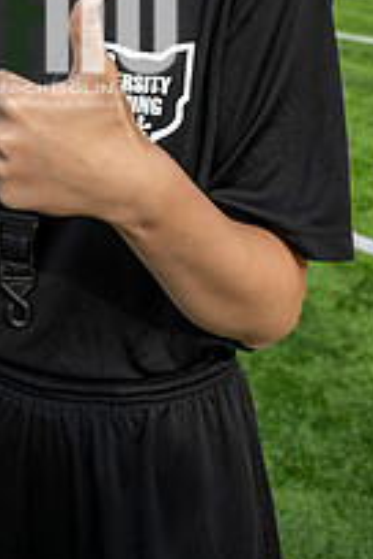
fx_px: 824
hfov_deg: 24.9
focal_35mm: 53
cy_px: 30
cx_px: 55
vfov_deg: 34.8
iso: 40
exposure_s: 1/250
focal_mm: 24
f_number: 4.5
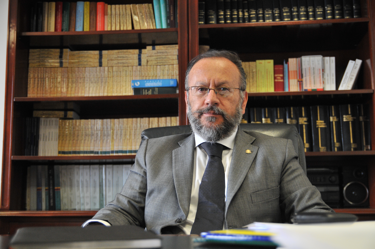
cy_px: 124
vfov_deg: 28.0
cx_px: 188
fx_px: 499
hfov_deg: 41.2
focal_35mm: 48
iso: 800
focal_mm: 32
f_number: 2.8
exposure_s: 1/125
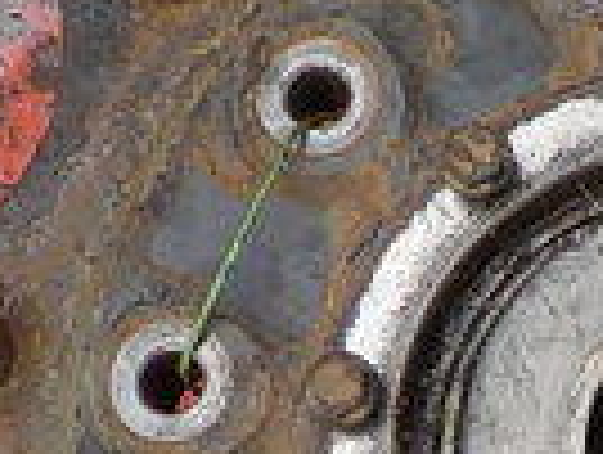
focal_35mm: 143
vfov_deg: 10.4
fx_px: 2495
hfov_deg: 13.3
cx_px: 783
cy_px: 391
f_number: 3.3
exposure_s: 1/100
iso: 125
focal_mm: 4.1
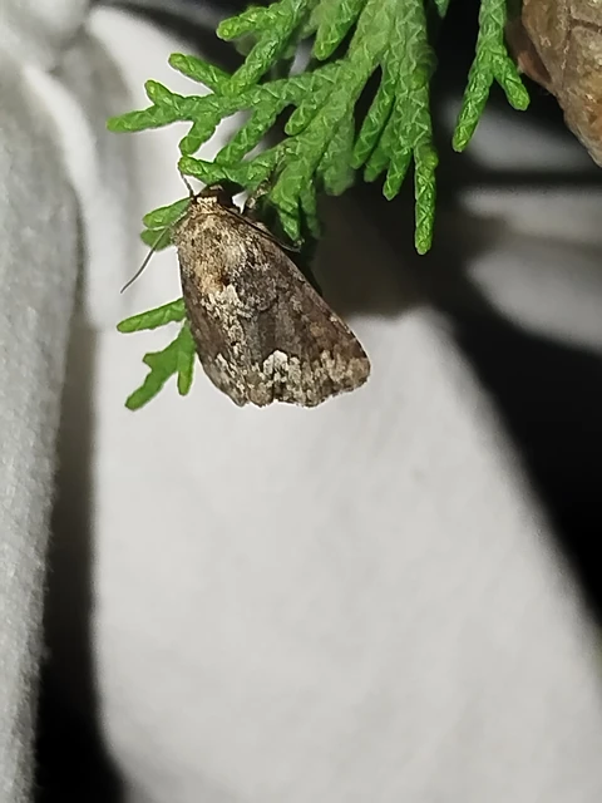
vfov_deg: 19.6
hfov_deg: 14.8
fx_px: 2319
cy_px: 402
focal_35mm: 100
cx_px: 301
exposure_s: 1/50
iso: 160
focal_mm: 5.31
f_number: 1.7
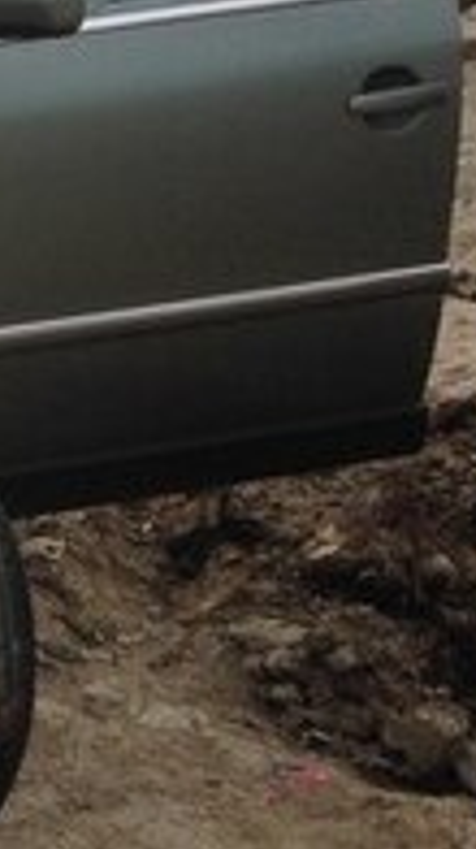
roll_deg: +0.2
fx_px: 2720
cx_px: -801
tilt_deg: -12.5
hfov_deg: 8.7
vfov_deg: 17.7
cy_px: 440
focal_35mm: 121
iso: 50
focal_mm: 4.12
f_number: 2.4
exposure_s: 1/1550
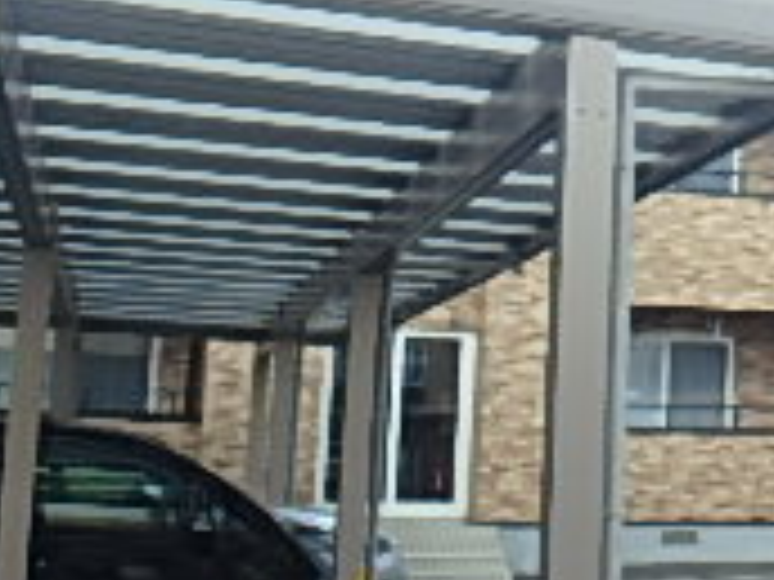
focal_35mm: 78
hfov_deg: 23.0
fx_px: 1744
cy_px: 207
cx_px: 922
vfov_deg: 18.9
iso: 125
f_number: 3.5
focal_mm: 3.7
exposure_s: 1/250
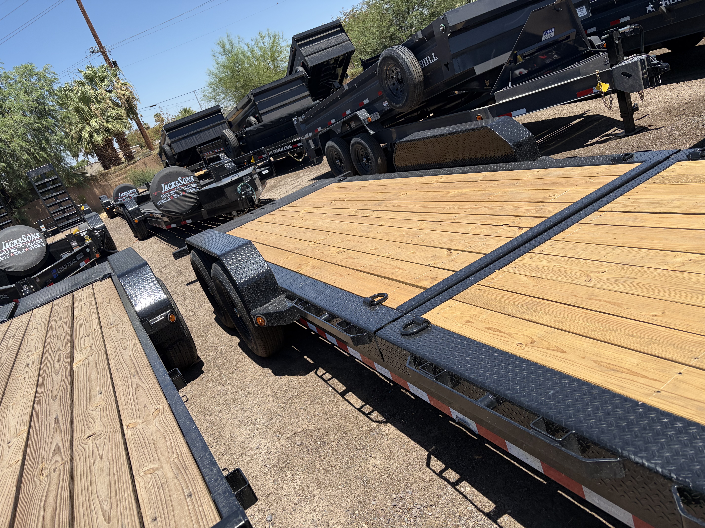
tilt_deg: -18.2
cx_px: 352
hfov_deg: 67.3
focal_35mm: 26
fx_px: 530
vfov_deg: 53.1
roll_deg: +23.9
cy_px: 264
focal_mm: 5.96
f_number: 1.6
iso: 64
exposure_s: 1/4329
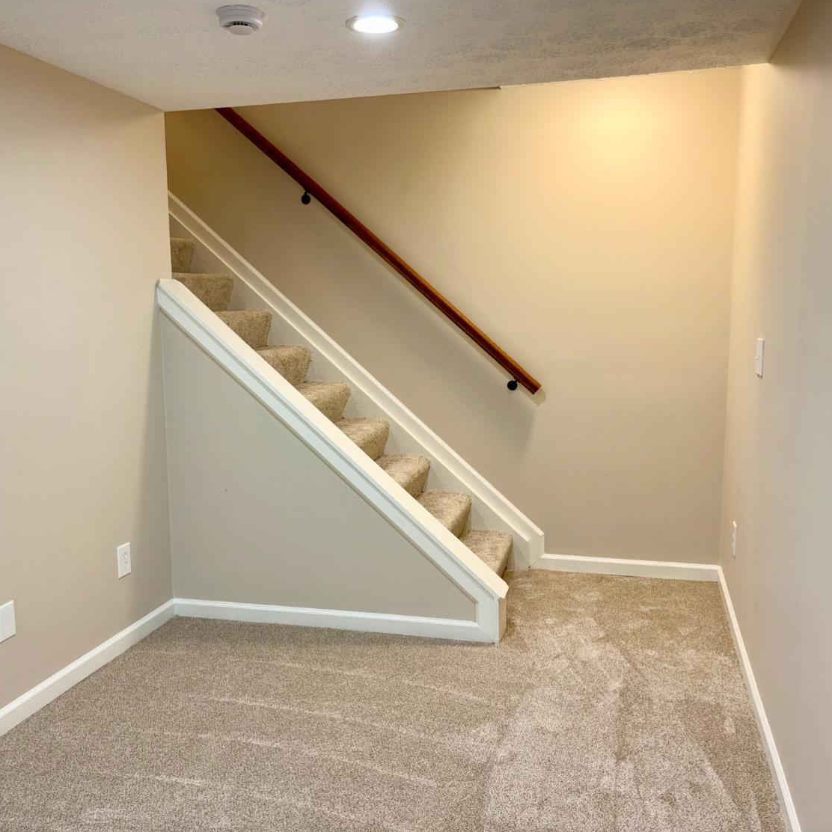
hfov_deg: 52.5
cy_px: 412
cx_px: 399
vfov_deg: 52.5
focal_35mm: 31
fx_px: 843
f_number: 1.6
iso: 32
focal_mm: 5.96
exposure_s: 1/21
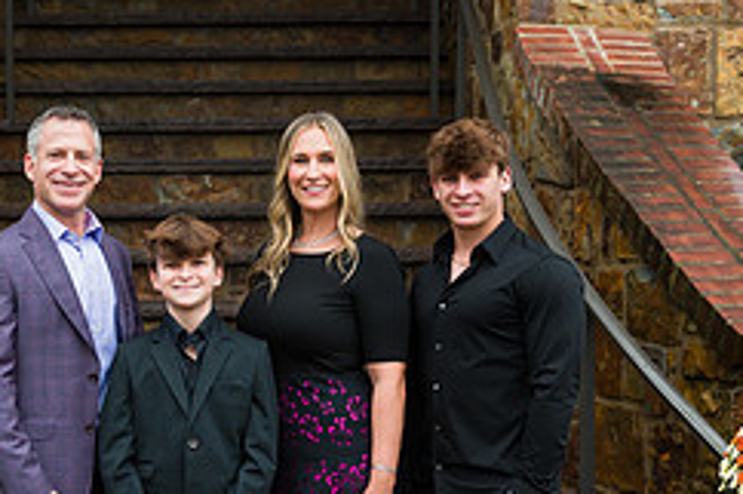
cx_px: 173
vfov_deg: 16.2
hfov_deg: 23.9
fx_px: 1732
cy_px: 373
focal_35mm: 84
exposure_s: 1/500
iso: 320
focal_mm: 34
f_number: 4
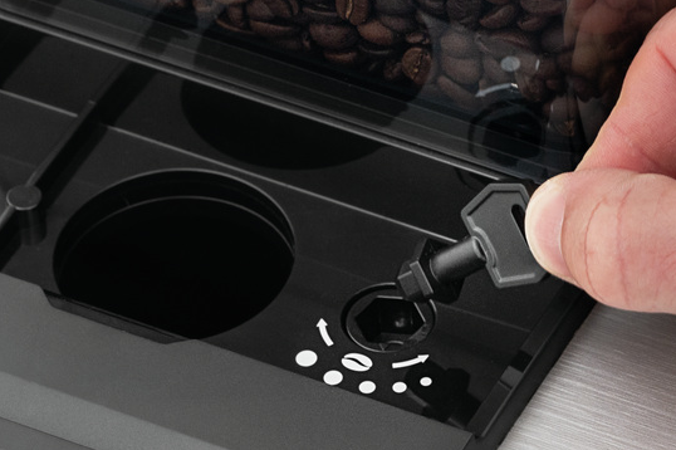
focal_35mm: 413
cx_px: 411
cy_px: 23
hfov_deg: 5.0
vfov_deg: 3.3
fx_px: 7750
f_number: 16
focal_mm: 185
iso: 1000
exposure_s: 1/13
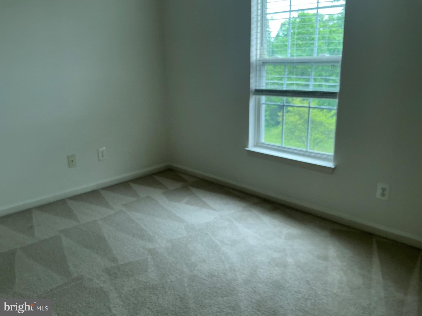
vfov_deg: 49.7
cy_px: 158
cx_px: 211
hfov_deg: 63.4
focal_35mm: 28
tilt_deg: -15.2
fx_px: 341
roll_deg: +0.7
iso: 64
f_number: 1.8
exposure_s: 1/60
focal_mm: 3
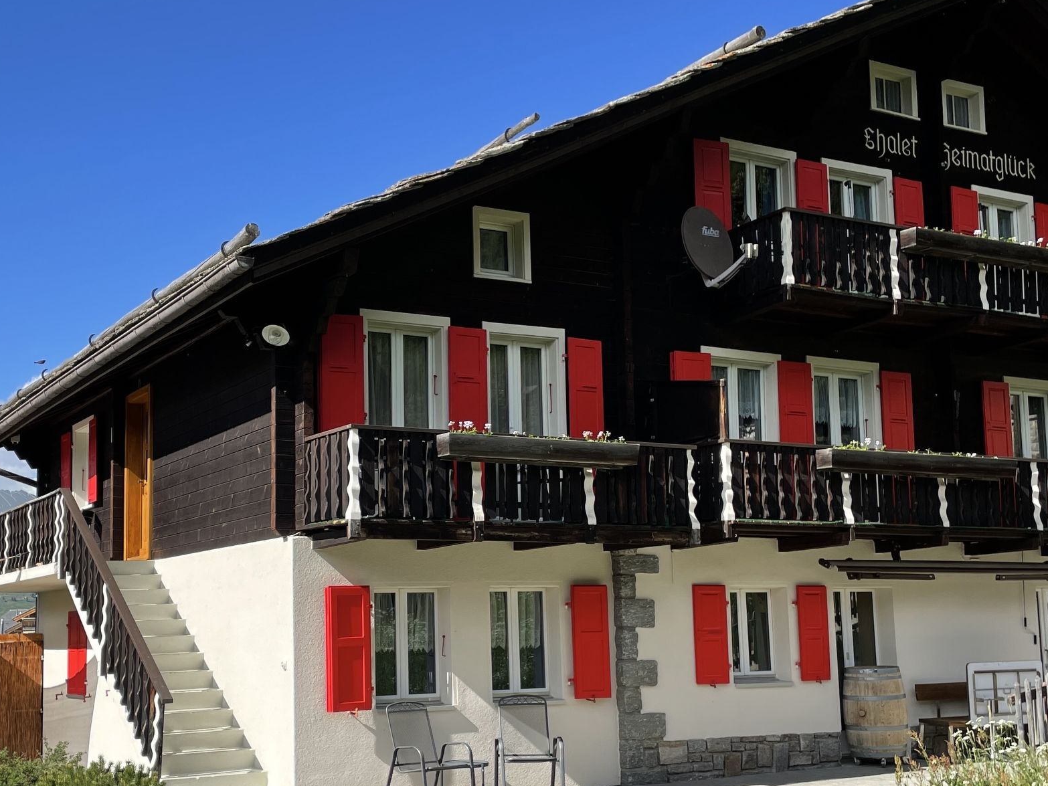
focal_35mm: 34
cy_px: 473
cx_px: 430
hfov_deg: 53.6
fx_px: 1030
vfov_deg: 41.6
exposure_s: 1/3040
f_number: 1.6
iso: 32
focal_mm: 4.2
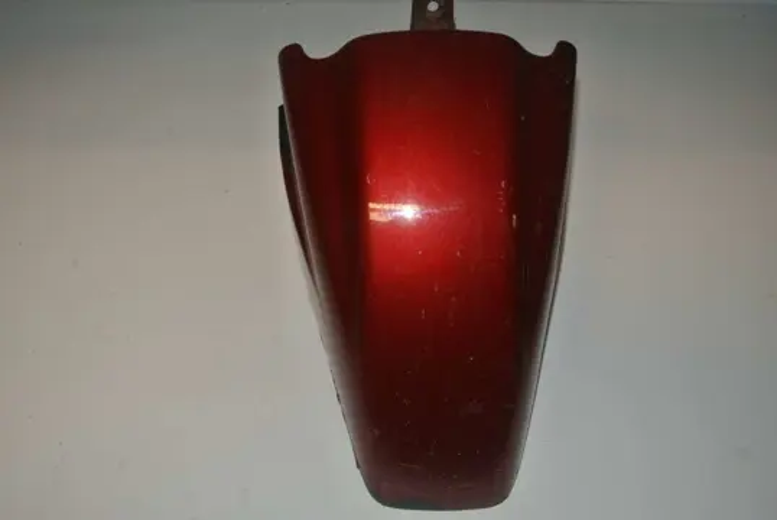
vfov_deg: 37.9
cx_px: 388
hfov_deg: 54.4
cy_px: 260
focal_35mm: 35
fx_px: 756
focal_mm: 13.1
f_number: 4
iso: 200
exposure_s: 1/60
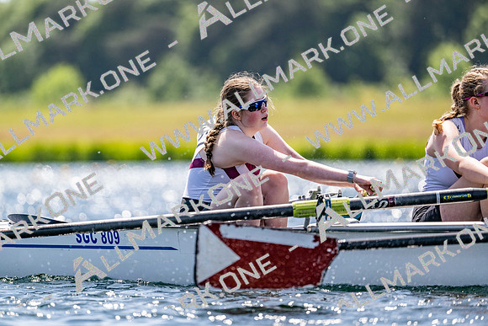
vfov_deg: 3.4
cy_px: 163
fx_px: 5423
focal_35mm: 400
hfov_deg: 5.2
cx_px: 244
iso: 280
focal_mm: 400
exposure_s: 1/2500
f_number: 4.5
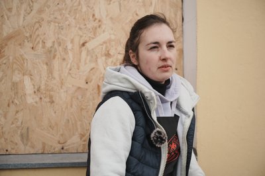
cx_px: 132
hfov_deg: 41.9
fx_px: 346
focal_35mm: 47
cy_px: 88
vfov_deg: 28.6
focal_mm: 47
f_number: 3.2
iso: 50
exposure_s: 1/500
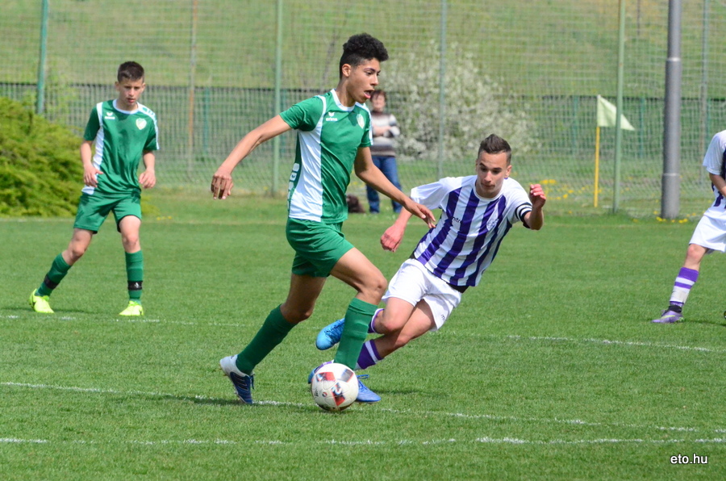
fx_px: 8452
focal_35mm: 420
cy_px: 240
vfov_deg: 3.3
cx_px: 363
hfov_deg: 4.9
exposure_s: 1/8000
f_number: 13
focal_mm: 280
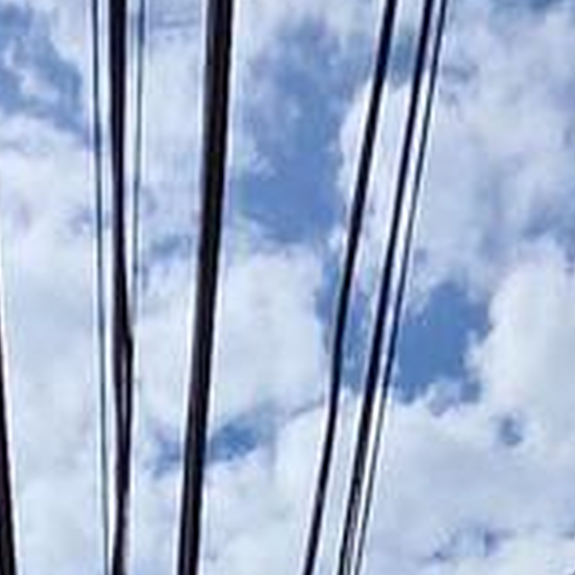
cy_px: 1888
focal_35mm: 111
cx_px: 83
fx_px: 2086
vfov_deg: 10.0
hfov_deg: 15.5
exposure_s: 1/2038
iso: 20
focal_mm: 2.2
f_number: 1.9
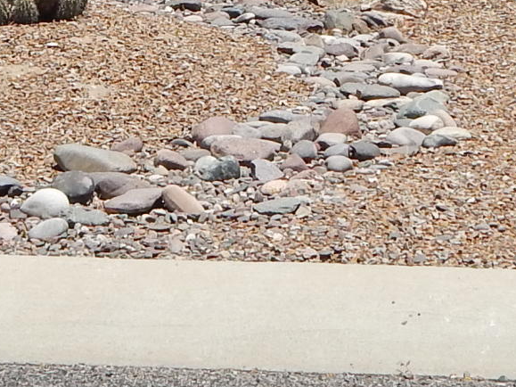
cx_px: 126
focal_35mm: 197
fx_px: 2936
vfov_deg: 7.3
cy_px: -280
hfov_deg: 10.0
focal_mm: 6.8
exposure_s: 1/400
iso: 125
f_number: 6.9
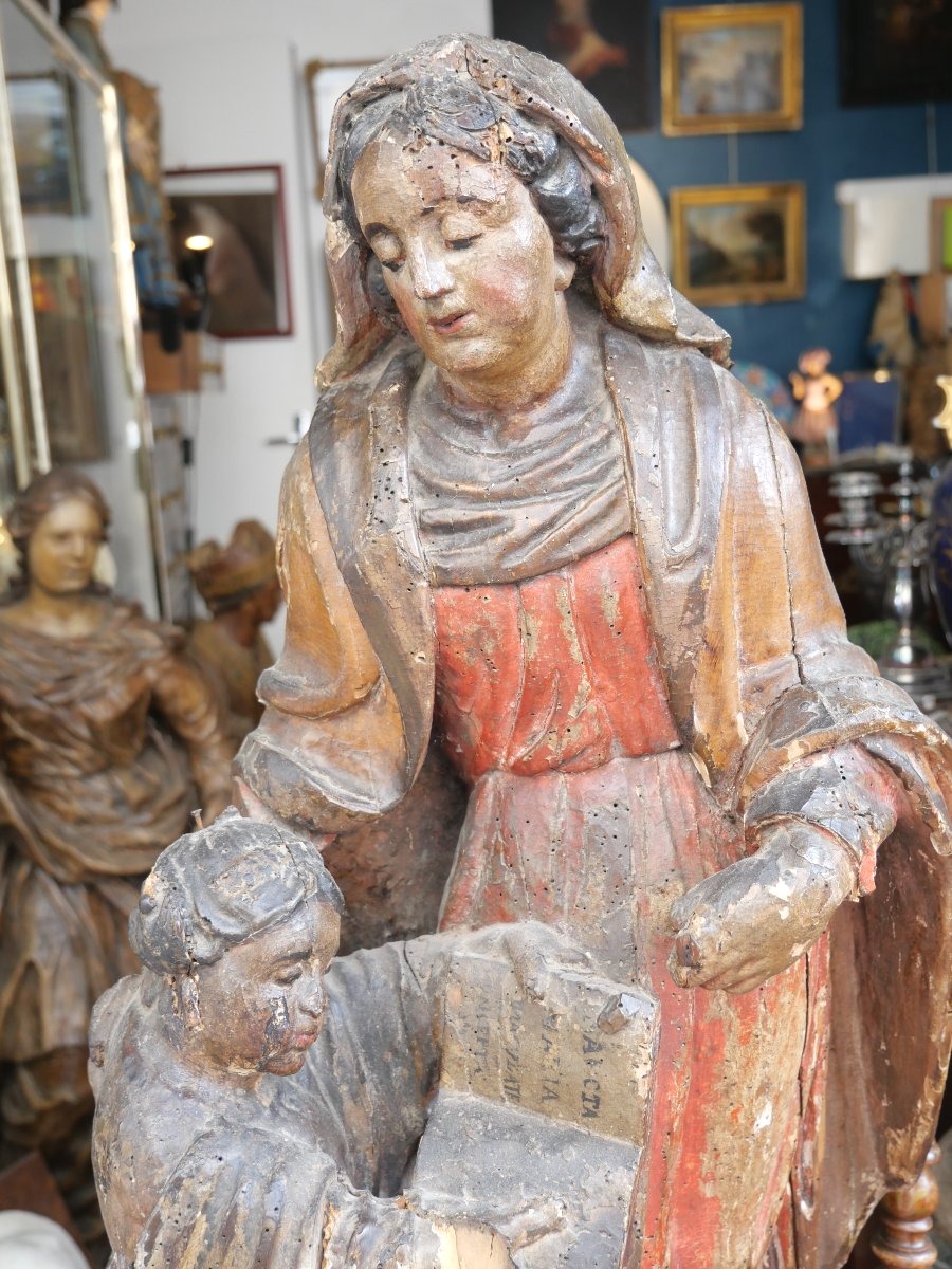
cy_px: 634
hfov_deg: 39.7
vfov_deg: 51.4
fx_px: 1320
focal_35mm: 36
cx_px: 476
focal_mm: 18
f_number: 3.9
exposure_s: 1/60
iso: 500
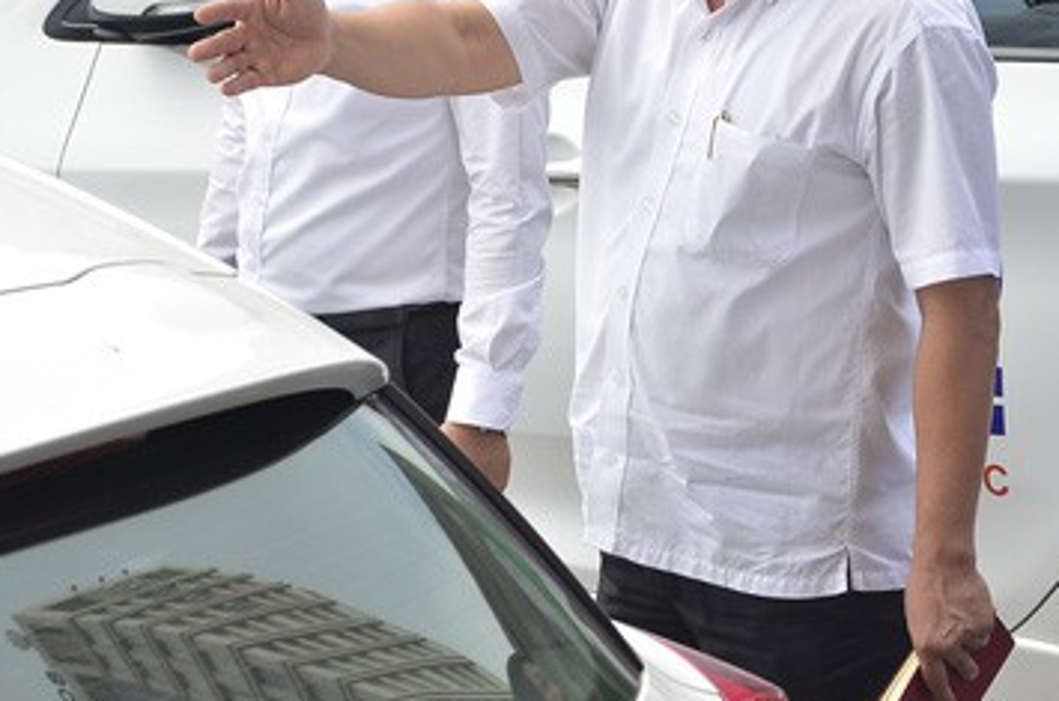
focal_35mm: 157
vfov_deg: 8.7
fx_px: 4608
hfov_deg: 13.1
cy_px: 110
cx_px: 555
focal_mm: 58
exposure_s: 1/500
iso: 250
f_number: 5.6
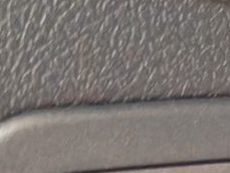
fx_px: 1004
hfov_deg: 11.8
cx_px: 443
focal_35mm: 151
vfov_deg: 9.3
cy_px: 327
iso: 2500
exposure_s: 1/17
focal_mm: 5.59
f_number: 1.8
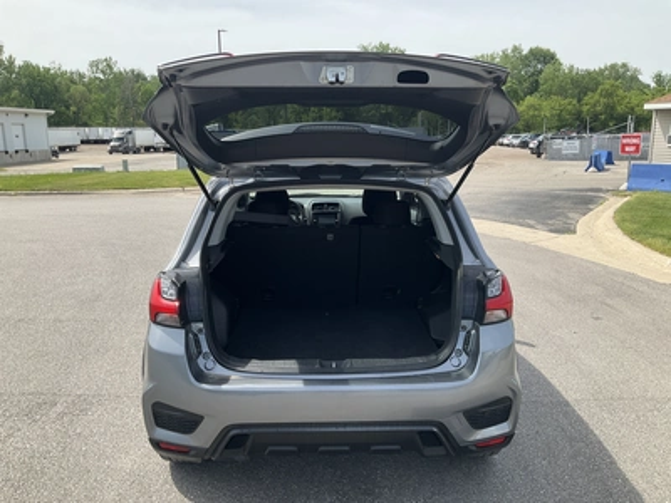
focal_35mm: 29
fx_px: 562
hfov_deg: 61.7
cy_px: 252
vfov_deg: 48.2
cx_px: 336
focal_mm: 3
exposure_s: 1/1076
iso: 25
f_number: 1.8
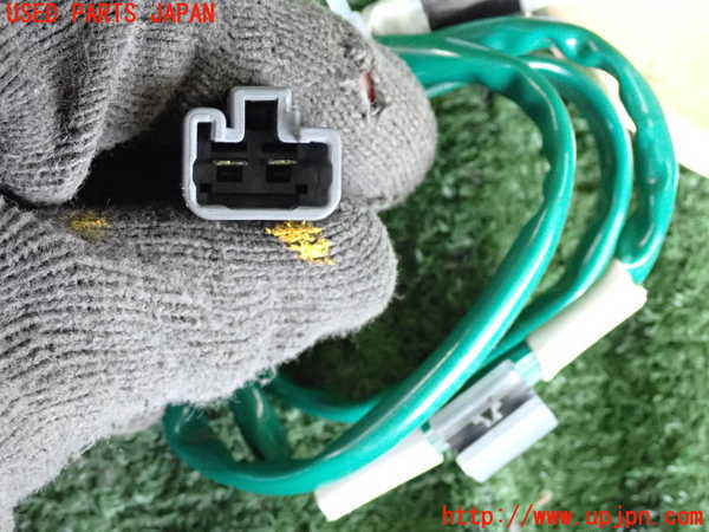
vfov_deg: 18.0
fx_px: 1680
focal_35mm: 82
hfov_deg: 23.8
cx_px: 354
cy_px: 266
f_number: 4.3
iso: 2500
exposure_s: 1/125
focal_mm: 14.62
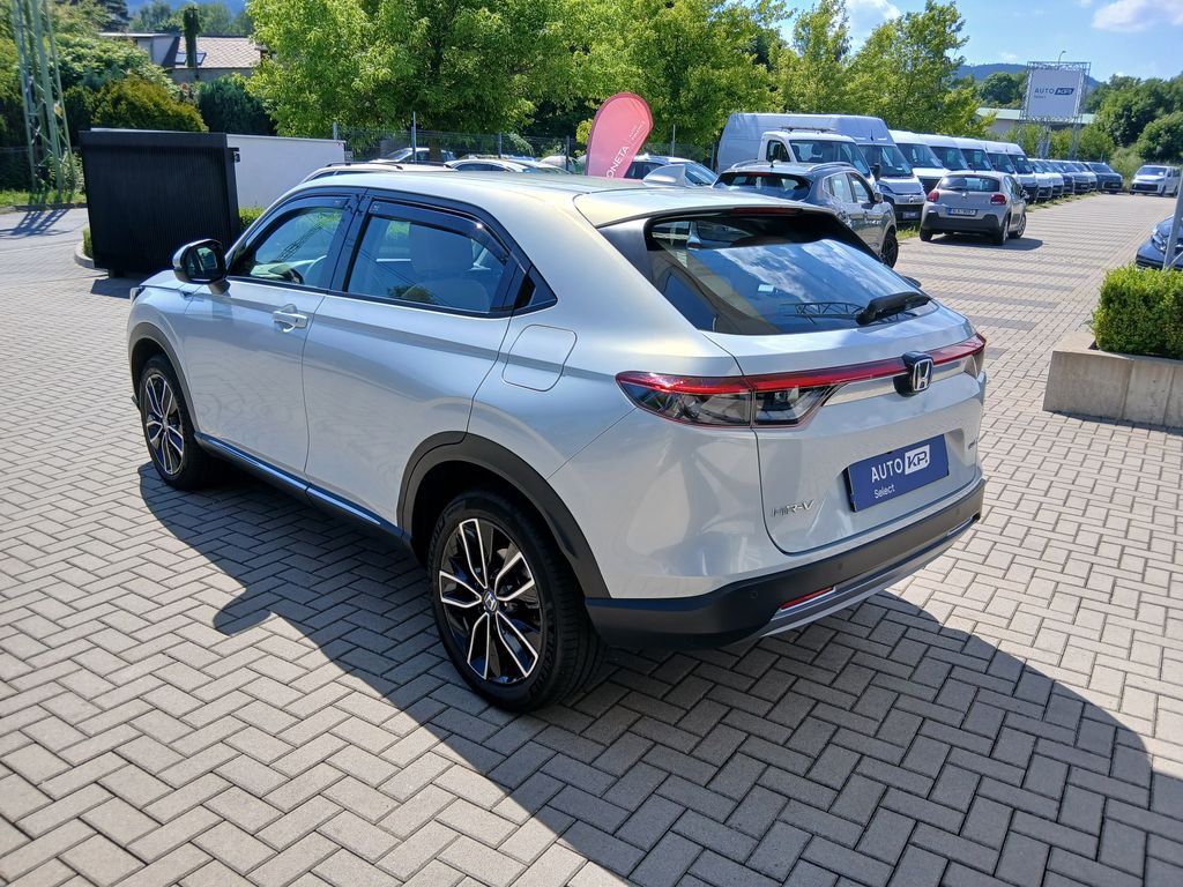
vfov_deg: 53.1
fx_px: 889
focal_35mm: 26
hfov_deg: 67.3
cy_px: 444
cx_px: 592
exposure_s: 1/409
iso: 20
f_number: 1.8
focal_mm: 3.98
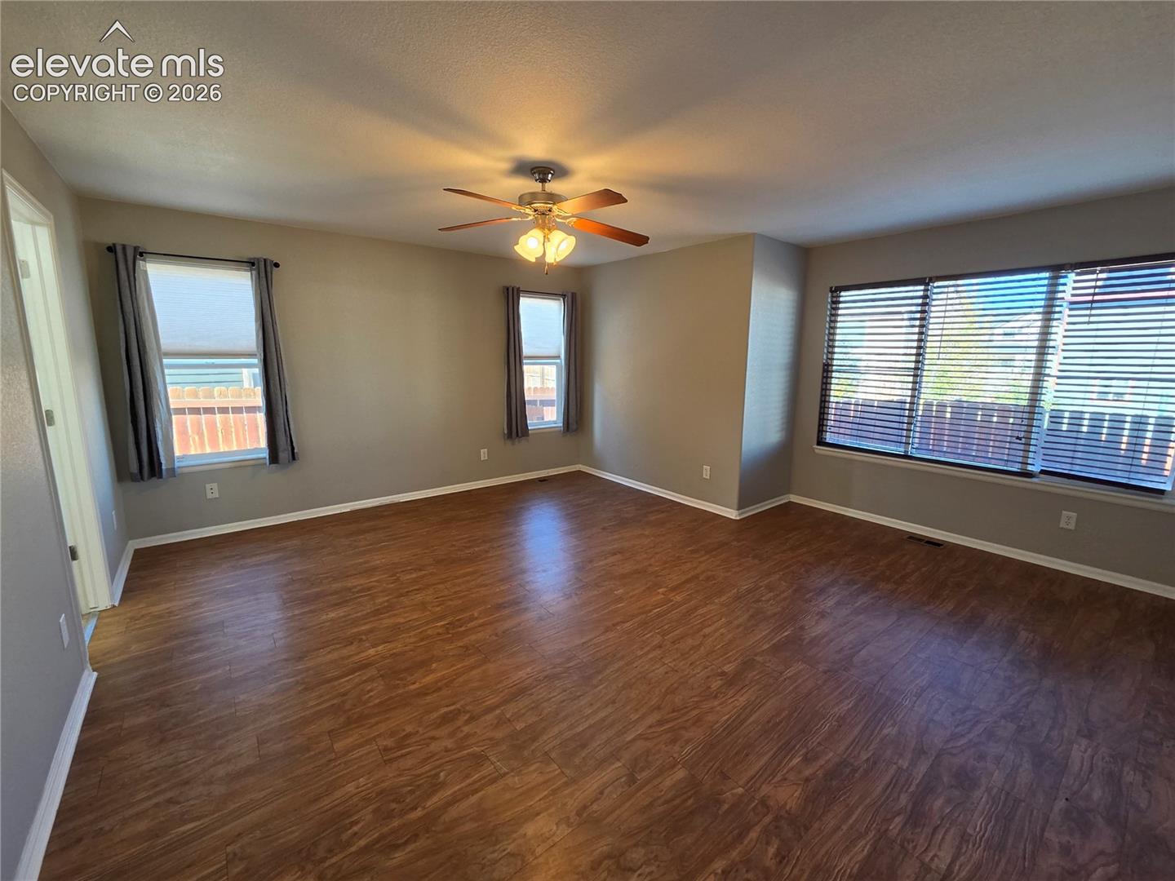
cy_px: 440
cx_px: 588
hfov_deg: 106.2
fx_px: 441
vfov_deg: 89.9
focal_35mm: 13
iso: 160
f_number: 2.2
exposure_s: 1/120
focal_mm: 2.2
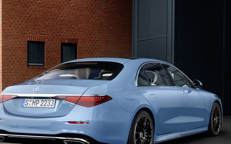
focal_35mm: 56
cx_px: 116
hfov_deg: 36.3
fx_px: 353
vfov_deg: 23.1
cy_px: 87
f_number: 5.6
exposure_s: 1/160
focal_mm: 41
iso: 400
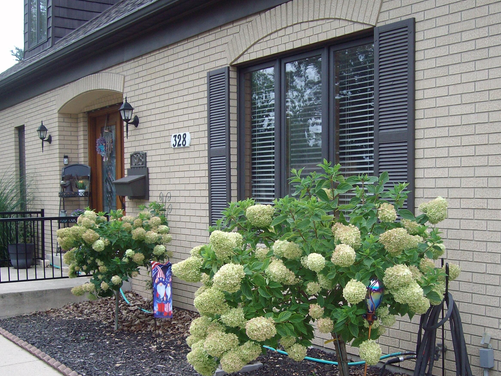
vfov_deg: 32.0
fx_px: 651
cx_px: 267
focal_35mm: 45
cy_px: 240
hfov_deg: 42.1
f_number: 2.8
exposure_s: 1/304
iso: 80
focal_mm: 5.8
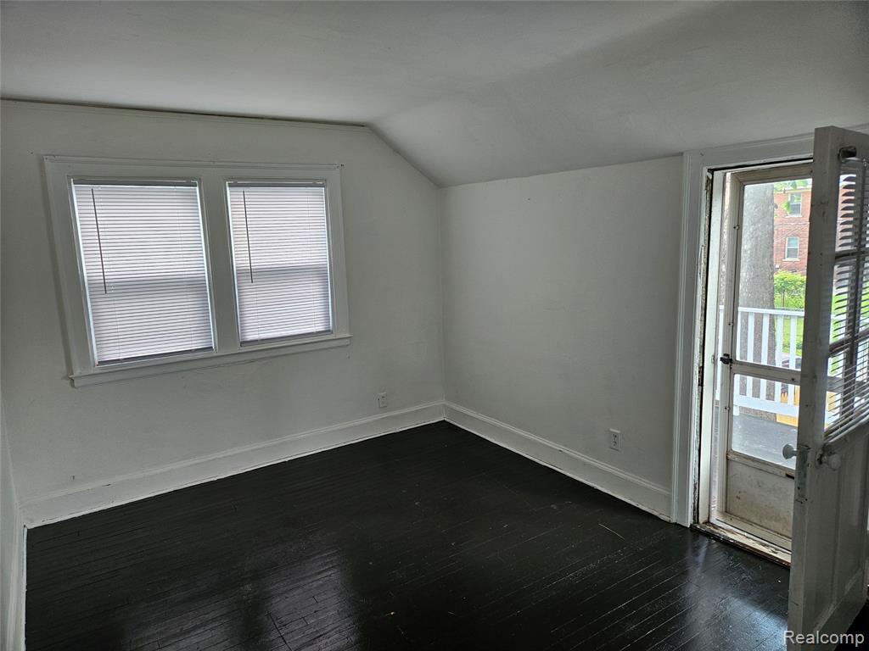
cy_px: 326
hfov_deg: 73.9
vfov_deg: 58.9
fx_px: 577
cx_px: 434
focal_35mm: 23
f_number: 1.8
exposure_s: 1/120
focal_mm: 5.4
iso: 125
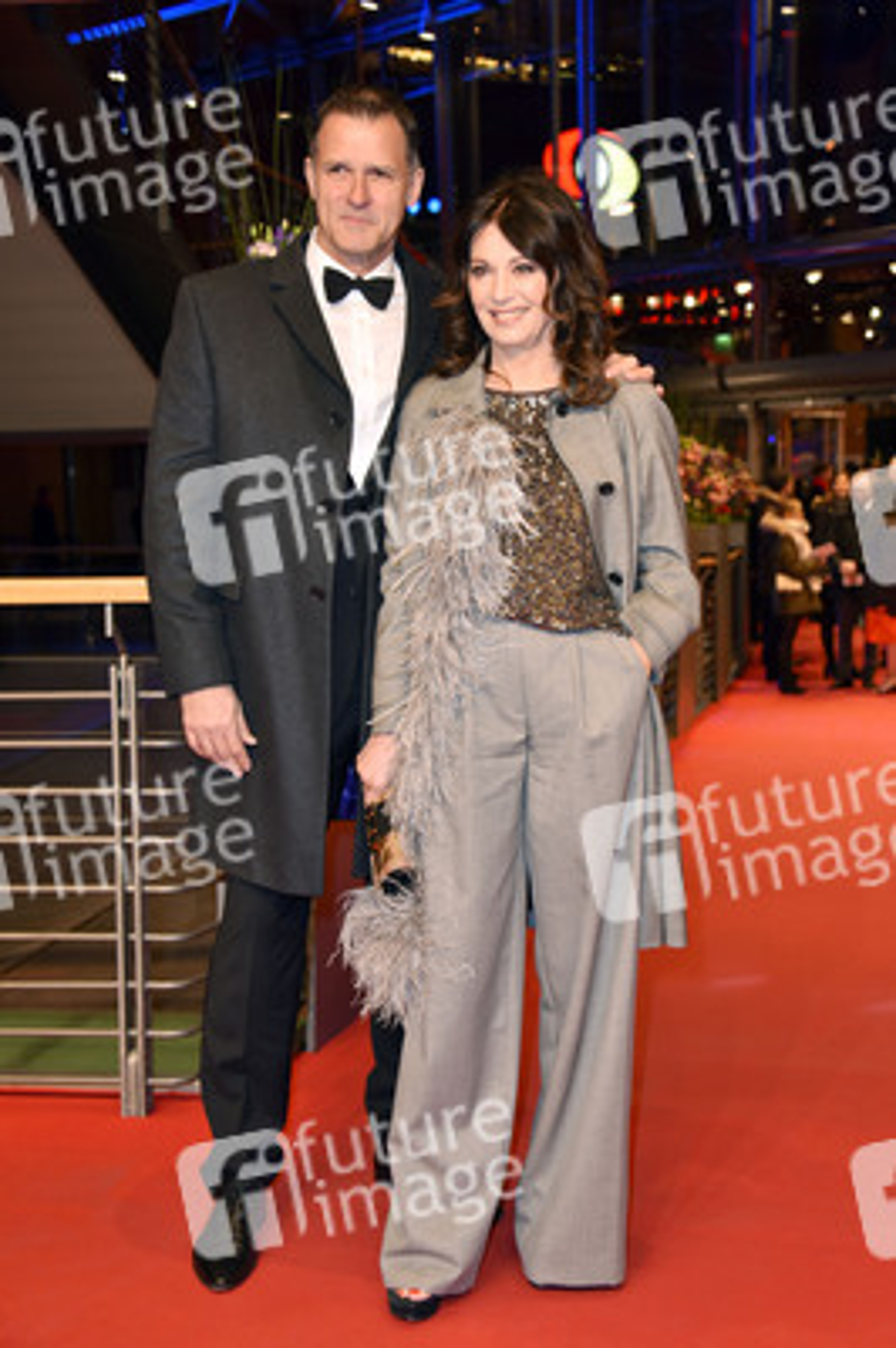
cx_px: 448
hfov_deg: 26.9
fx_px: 1870
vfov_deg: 39.6
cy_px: 674
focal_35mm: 50
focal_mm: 50
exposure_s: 1/125
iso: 1000
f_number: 5
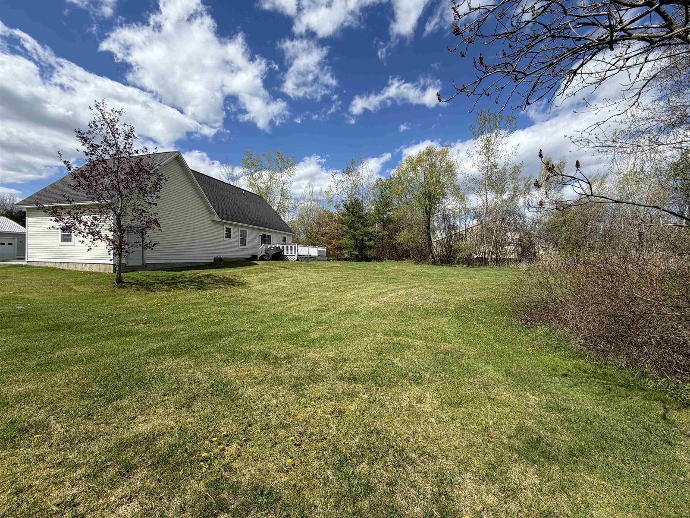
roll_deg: -1.2
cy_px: 259
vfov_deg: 85.7
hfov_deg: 102.1
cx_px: 345
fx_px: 279
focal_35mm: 14
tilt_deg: +0.1
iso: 20
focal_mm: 2.22
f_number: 2.2
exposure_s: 1/1050
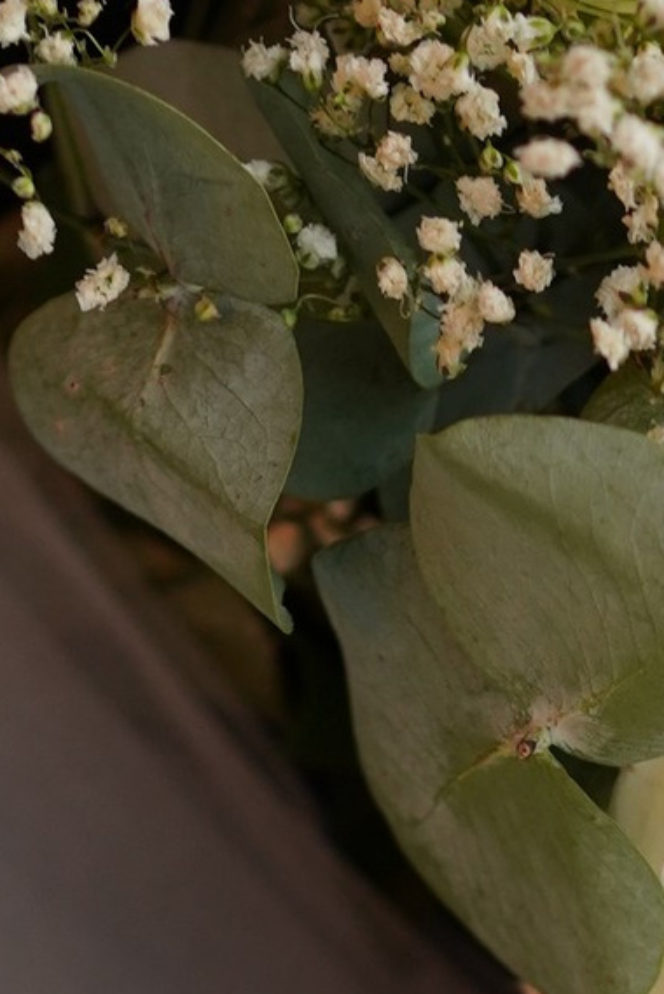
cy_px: 1778
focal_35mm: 236
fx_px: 6521
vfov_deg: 8.4
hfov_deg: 5.8
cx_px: 543
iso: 400
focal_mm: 35
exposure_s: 1/25
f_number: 3.2
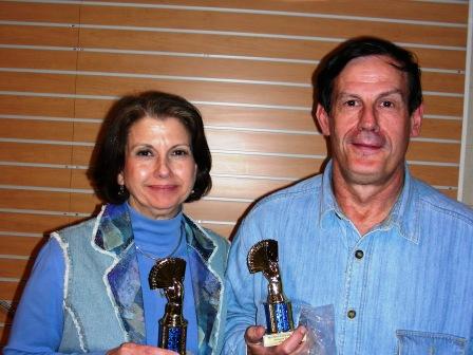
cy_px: 178
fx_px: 656
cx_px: 236
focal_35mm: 48
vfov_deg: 30.3
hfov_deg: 39.7
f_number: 3.5
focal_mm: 8
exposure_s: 1/60.1
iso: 50
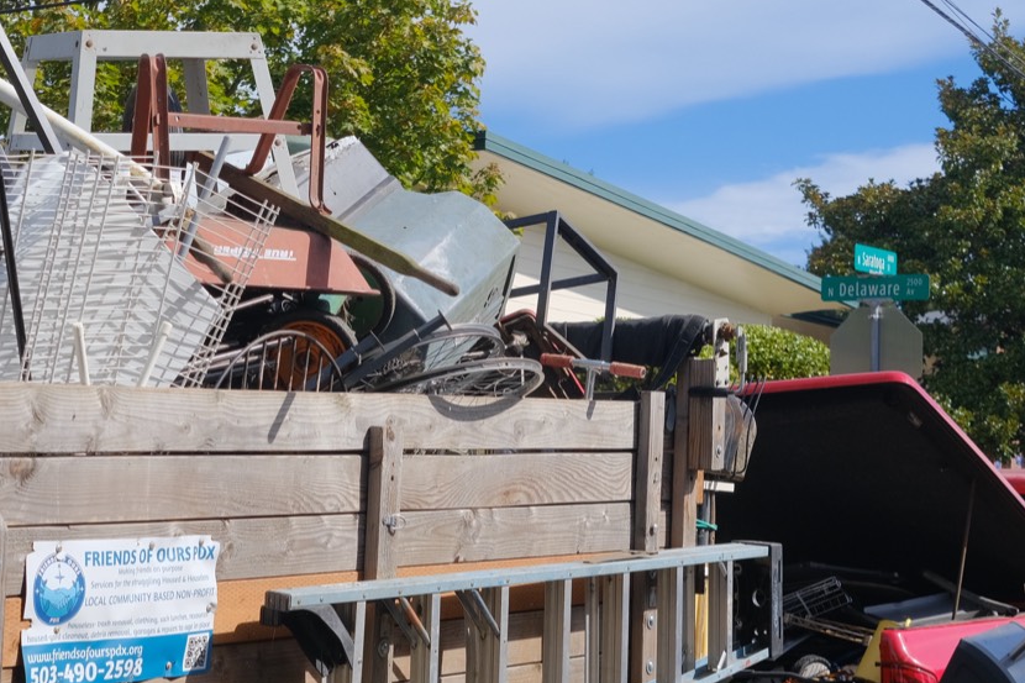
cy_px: 478
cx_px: 257
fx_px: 2249
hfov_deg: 25.4
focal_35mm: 79
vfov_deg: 17.2
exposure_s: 1/1300
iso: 320
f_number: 4.5
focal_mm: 27
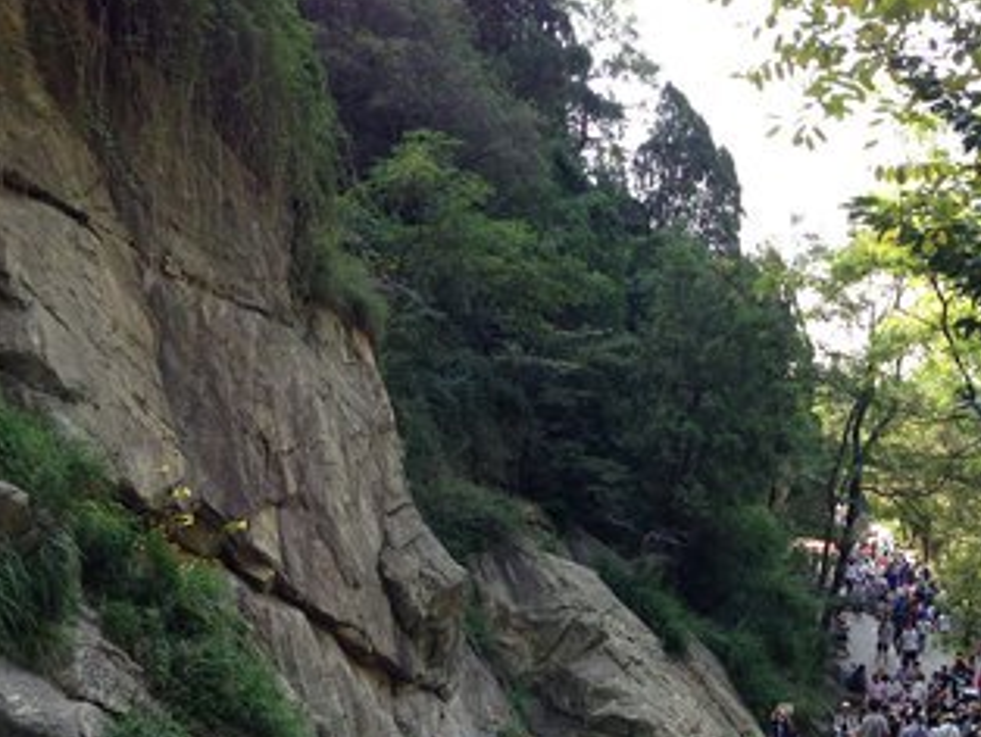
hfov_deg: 30.2
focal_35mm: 63
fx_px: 1787
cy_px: 534
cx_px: 725
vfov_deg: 23.1
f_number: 2.4
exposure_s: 1/153
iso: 50
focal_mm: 4.12
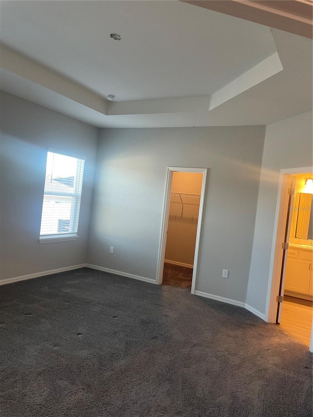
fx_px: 313
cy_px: 208
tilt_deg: -1.3
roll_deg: -5.5
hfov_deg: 53.1
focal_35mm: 26
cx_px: 156
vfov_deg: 67.3
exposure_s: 1/60
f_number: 1.6
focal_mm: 4.2
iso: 100
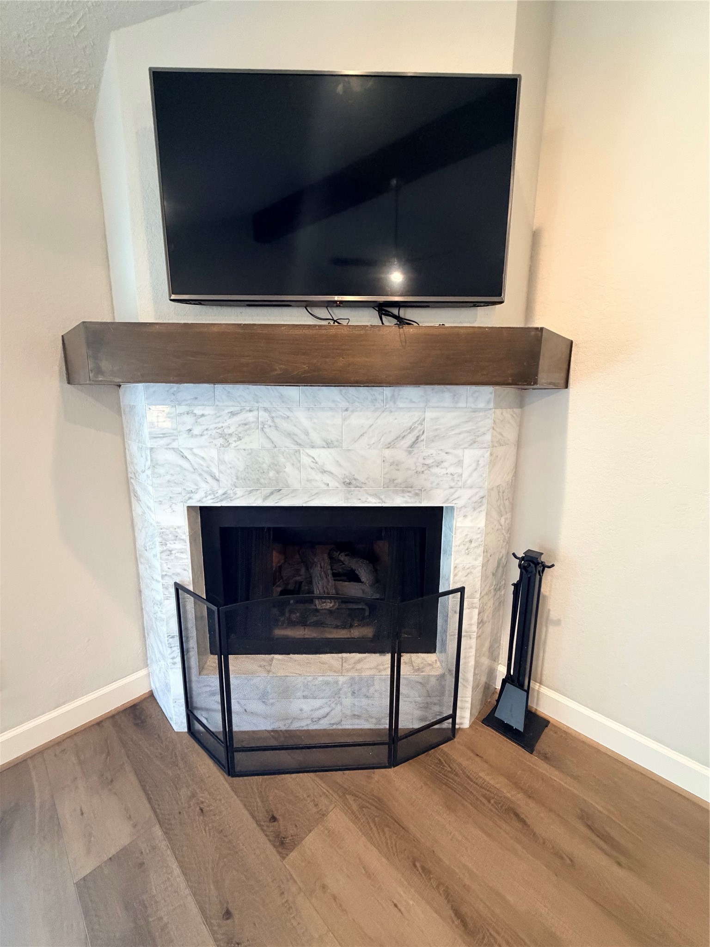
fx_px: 383
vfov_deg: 102.1
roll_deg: -0.1
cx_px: 355
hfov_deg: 85.7
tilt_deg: -11.4
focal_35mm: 14
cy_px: 474
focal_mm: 2.22
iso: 500
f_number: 2.2
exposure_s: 1/60
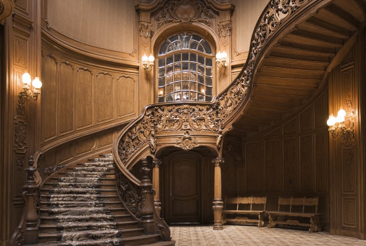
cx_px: 193
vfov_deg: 32.3
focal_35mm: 42
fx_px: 423
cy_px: 132
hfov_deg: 46.8
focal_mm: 25
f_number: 4.5
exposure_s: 1/5
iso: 100
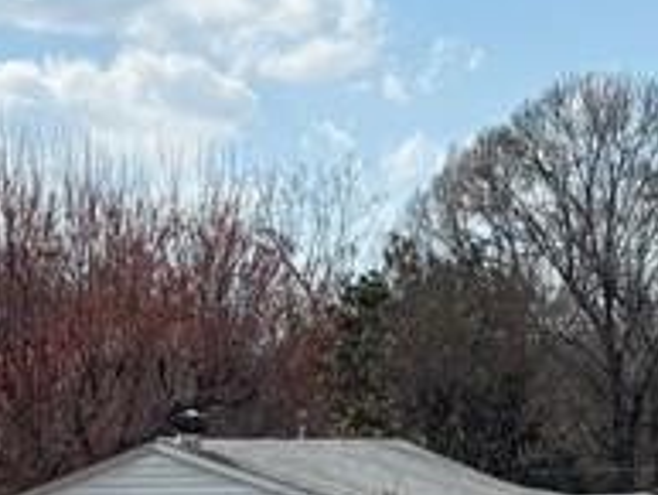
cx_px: 198
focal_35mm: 138
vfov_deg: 10.3
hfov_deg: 14.3
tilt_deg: -6.0
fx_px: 2625
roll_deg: +0.1
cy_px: 809
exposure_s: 1/4630
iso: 50
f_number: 1.6
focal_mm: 5.96
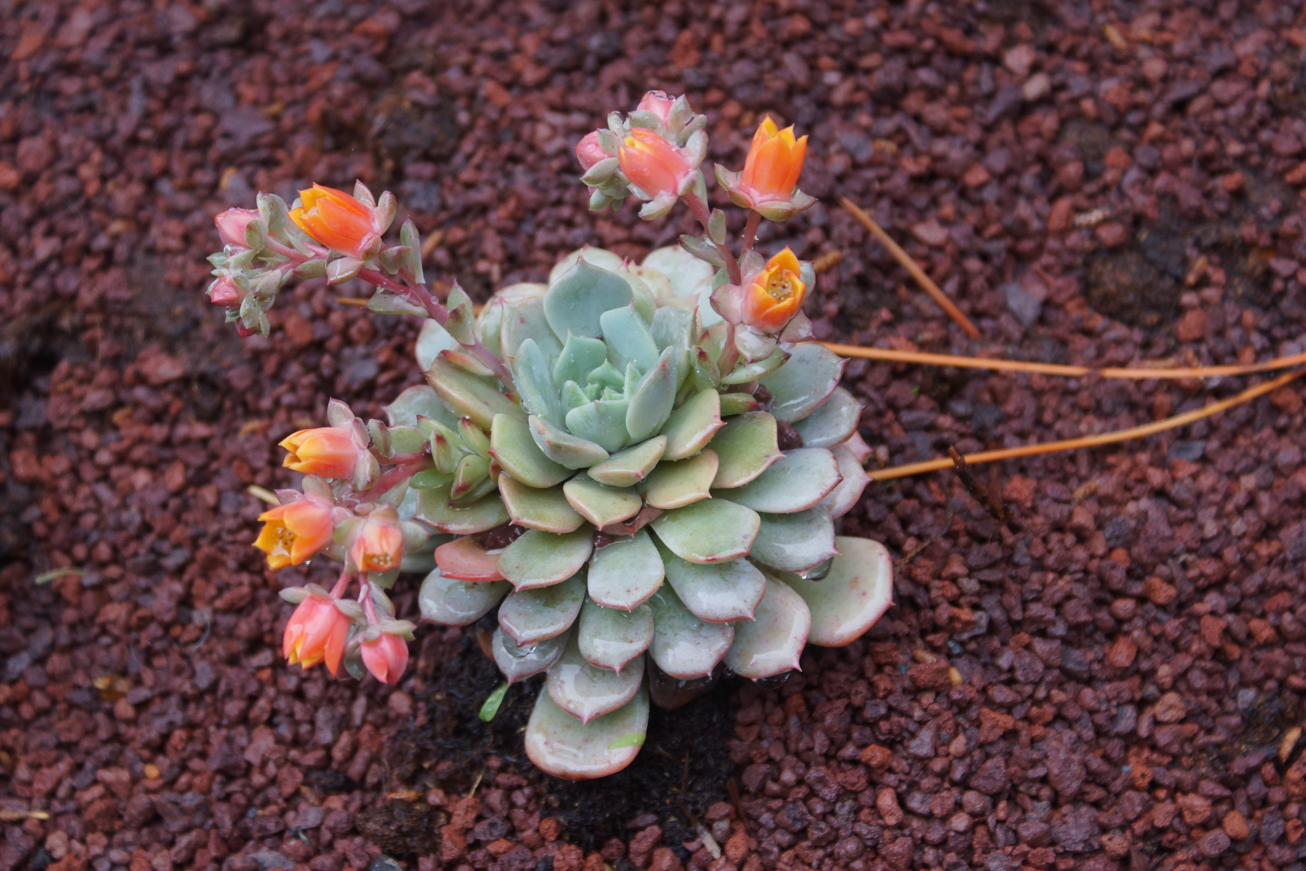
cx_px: 653
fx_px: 3265
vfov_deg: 15.2
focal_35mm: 90
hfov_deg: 22.6
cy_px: 436
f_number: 5.6
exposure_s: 1/90
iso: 400
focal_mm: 60
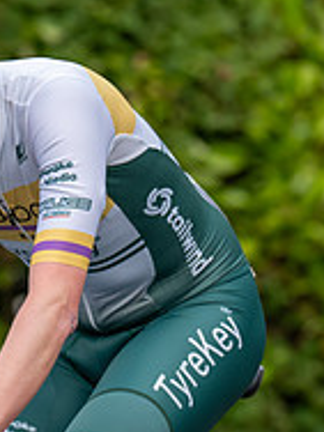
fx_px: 6465
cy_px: 49
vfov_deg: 3.8
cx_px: -32
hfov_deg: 2.9
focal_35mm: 518
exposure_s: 1/800
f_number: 4
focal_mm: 175
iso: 400
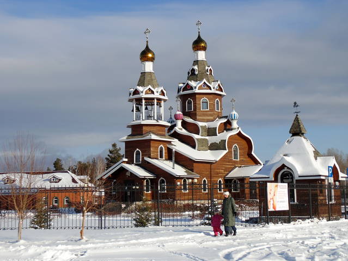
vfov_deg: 25.3
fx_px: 583
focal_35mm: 58
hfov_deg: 33.2
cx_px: 174
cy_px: 130
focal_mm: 10.4
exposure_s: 1/160
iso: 80
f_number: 11.1
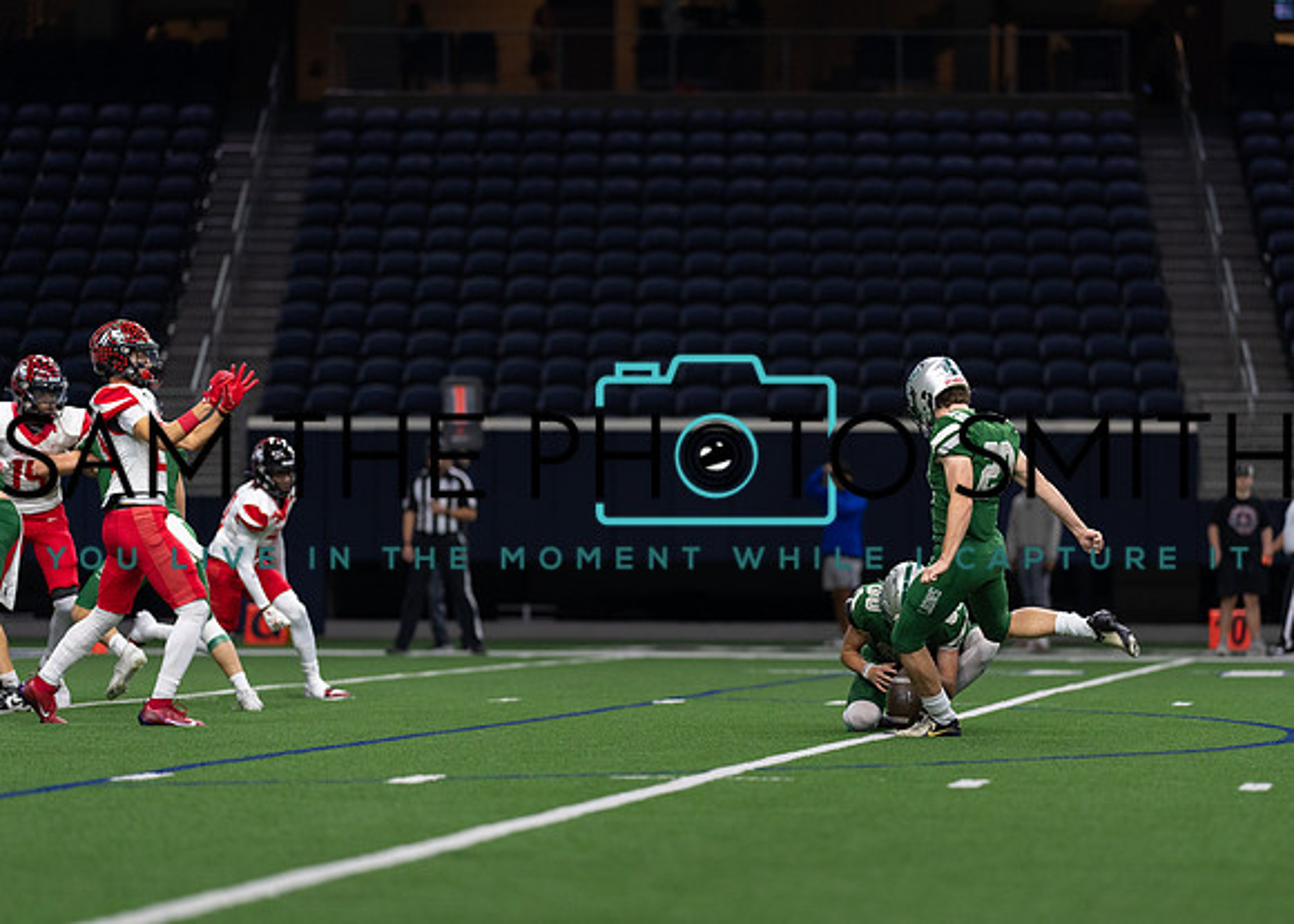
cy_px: 524
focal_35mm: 170
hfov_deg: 11.8
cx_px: 772
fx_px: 6241
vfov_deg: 8.5
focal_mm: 135
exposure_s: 1/1250
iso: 1000
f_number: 1.8
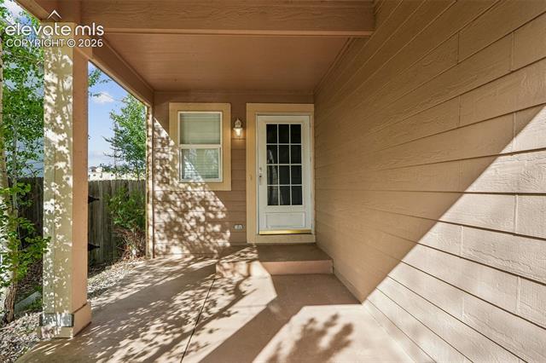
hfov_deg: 75.5
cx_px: 273
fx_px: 352
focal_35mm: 23
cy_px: 182
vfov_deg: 54.6
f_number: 9
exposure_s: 1/320
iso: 640
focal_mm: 15.5
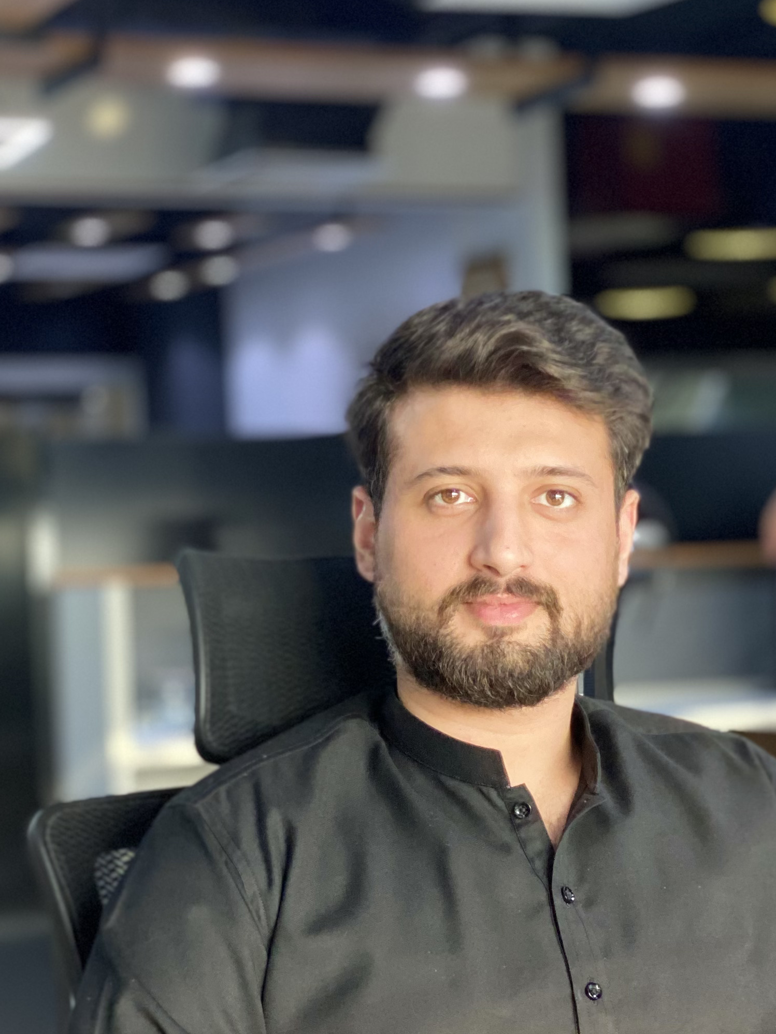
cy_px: 653
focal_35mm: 105
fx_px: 3138
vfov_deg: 18.7
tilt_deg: -0.7
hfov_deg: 14.0
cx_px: 622
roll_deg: +1.5
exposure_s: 1/33
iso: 125
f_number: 2
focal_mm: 6
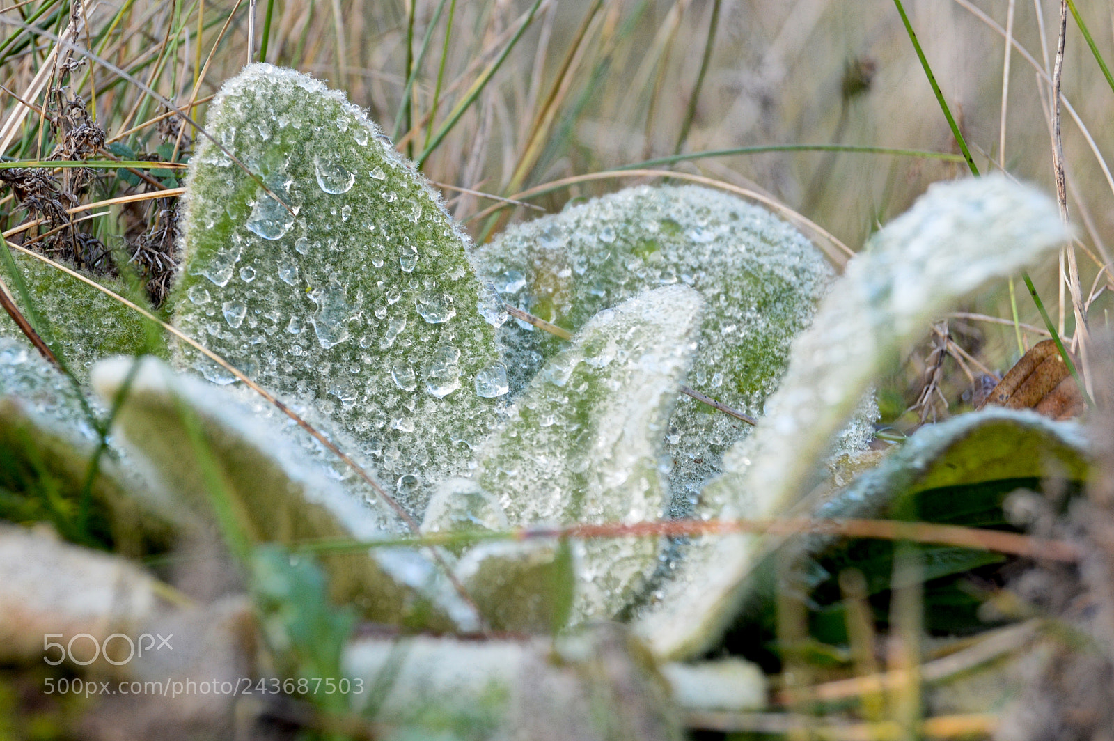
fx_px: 2551
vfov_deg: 16.5
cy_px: 370
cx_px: 557
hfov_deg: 24.6
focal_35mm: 82
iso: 320
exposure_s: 1/125
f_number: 8
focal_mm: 55
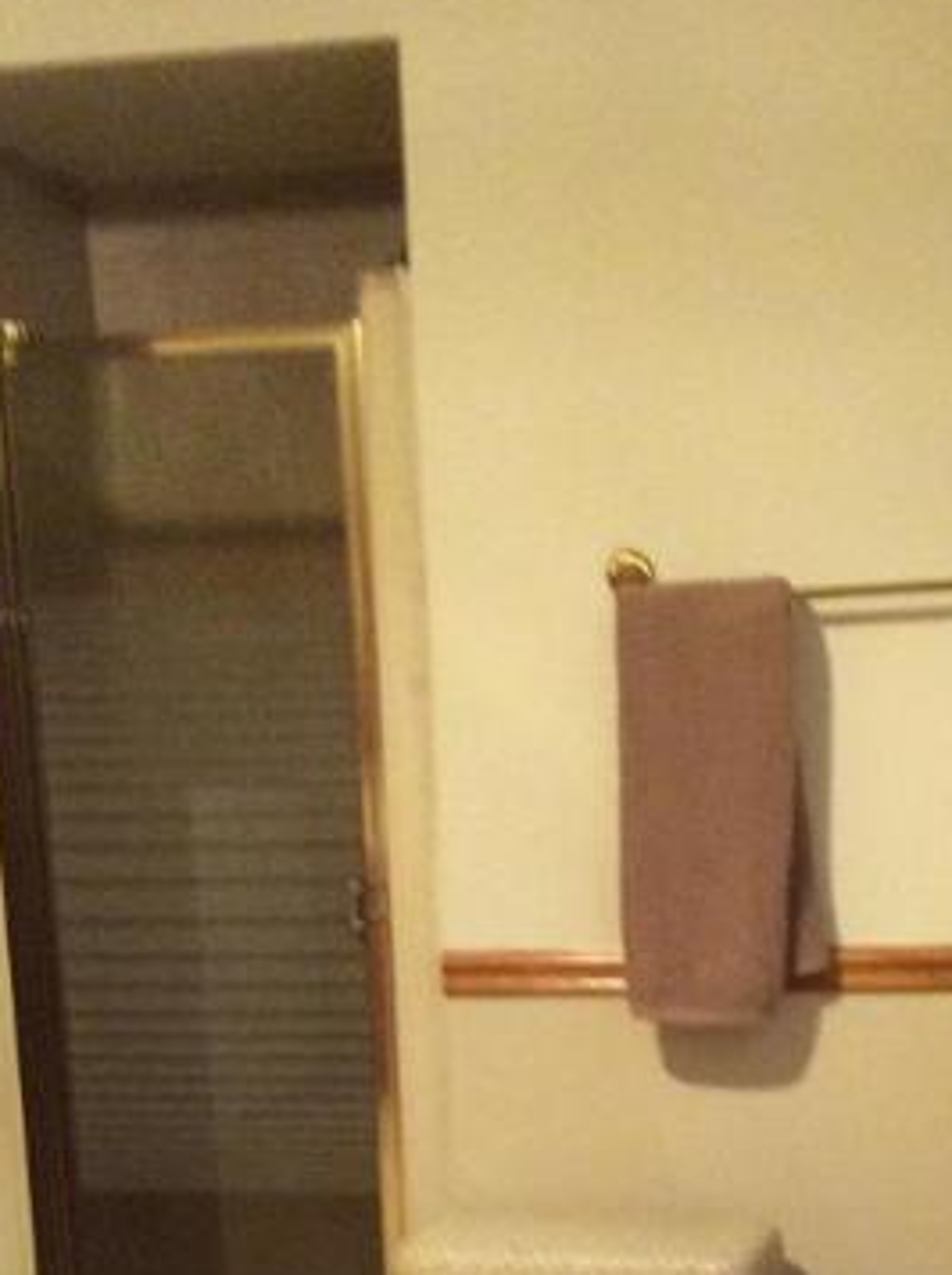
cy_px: 1264
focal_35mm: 69
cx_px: 642
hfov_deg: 21.2
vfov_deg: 26.7
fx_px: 2536
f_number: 2.4
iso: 320
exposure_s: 1/20
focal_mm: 3.3
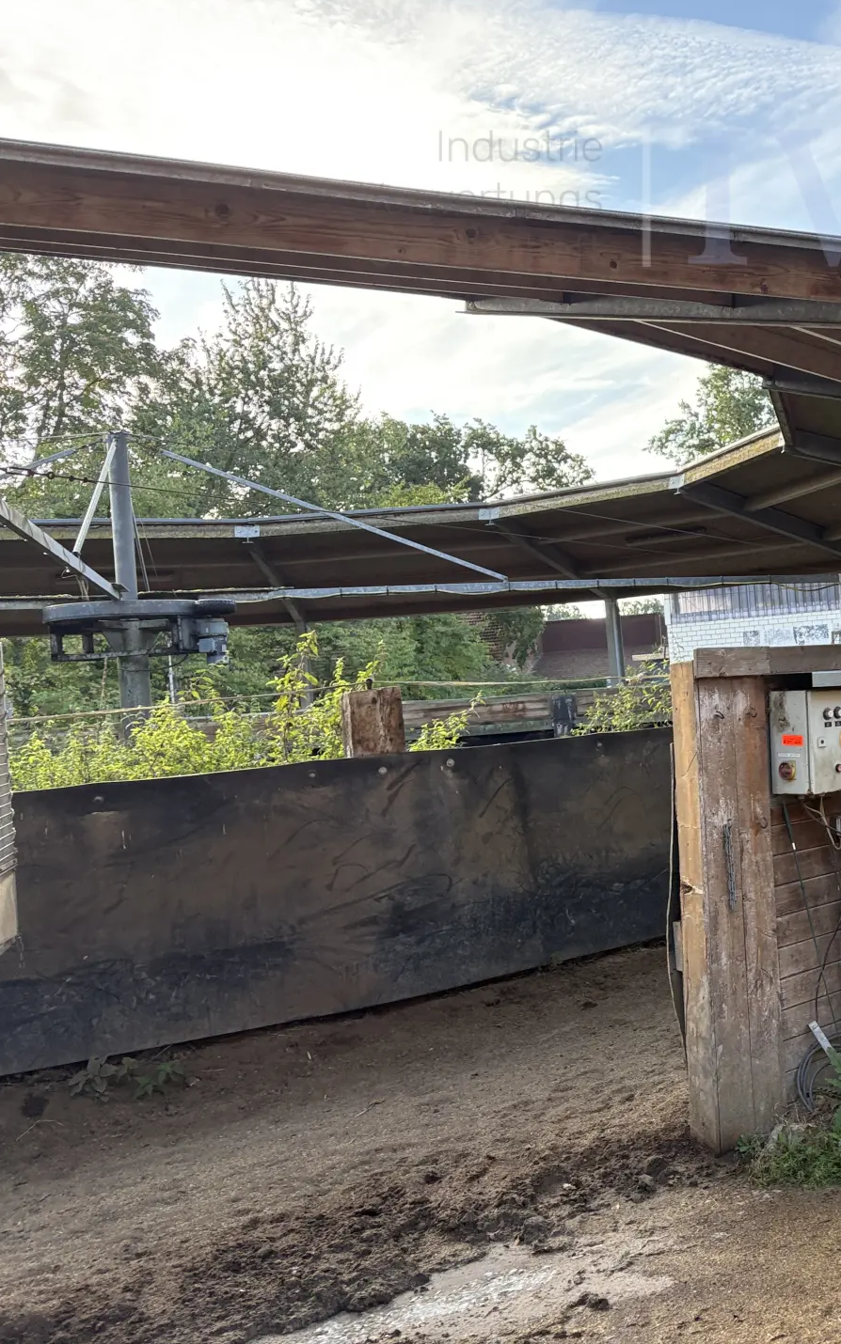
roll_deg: +1.4
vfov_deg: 52.7
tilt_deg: +5.9
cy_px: 668
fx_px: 1357
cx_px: 899
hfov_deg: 31.1
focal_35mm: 37
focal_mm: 5.96
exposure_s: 1/339
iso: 64
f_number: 1.6
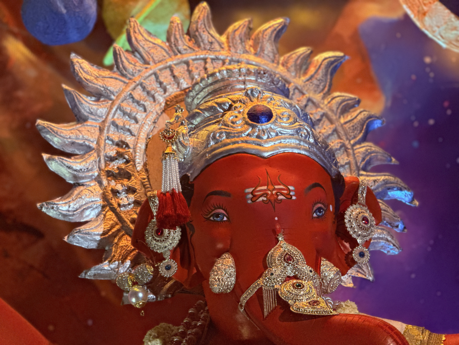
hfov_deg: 16.4
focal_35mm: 120
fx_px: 1591
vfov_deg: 12.3
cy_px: 172
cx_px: 230
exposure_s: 1/33
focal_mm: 15.66
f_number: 2.8
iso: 640
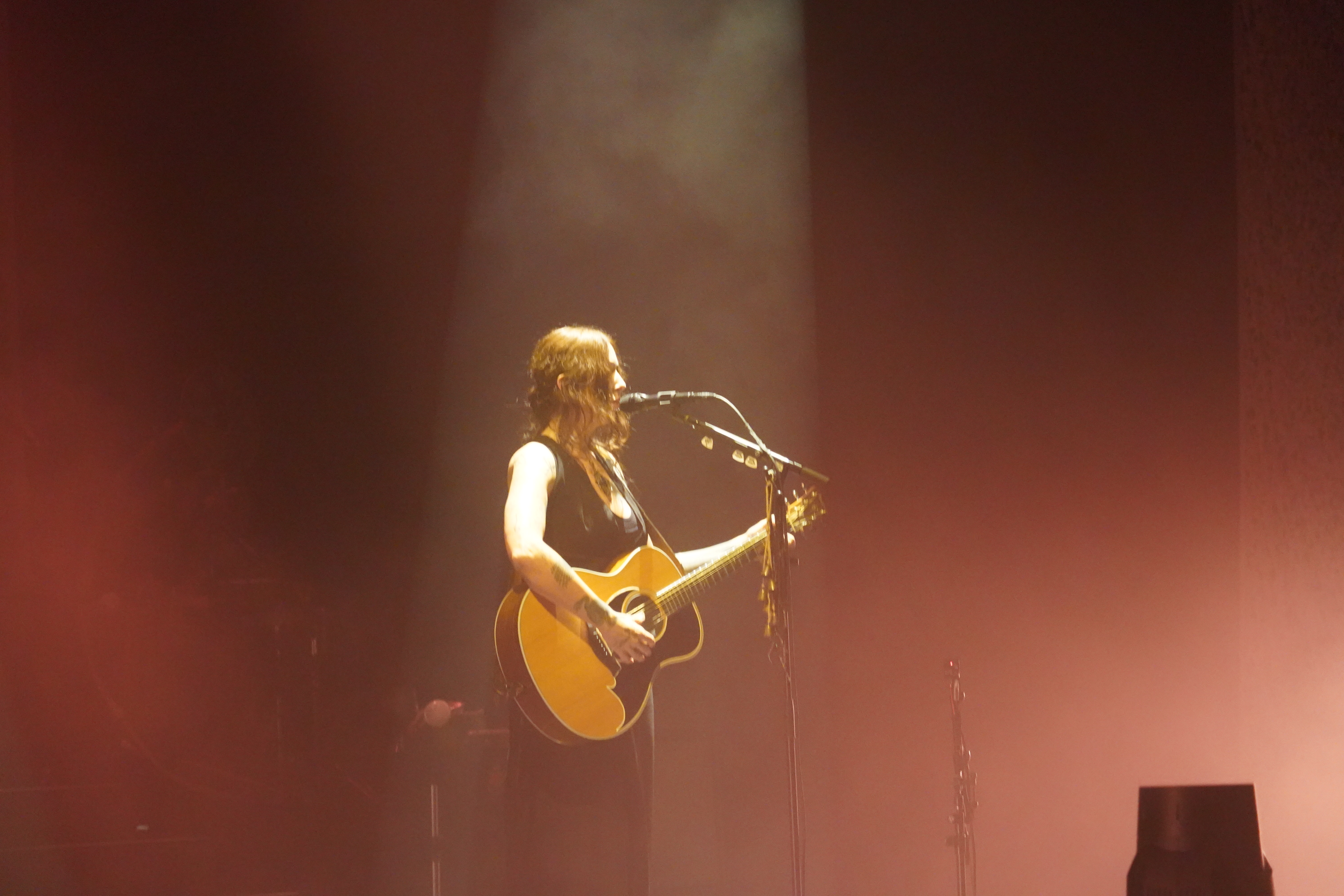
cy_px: 448
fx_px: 3920
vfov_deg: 13.0
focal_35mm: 105
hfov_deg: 19.5
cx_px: 672
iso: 12800
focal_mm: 105
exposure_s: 1/60
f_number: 4
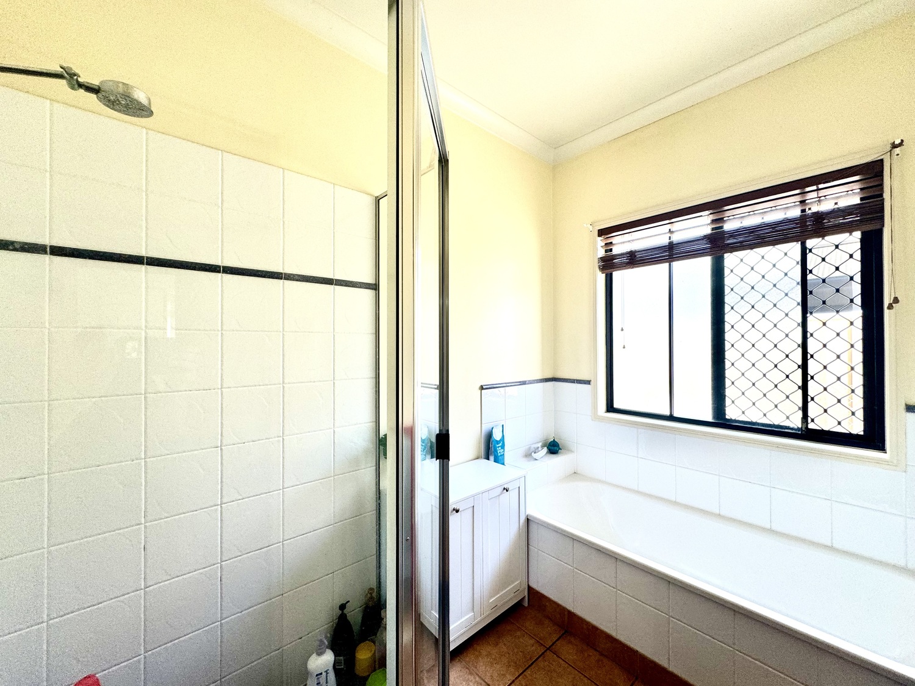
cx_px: 458
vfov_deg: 85.7
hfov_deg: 102.1
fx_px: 370
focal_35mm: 14
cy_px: 343
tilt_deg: +1.2
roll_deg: -0.2
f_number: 2.2
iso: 80
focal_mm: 2.22
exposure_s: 1/100
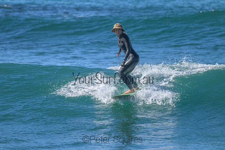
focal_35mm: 800
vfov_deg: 1.7
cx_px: 112
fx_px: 5001
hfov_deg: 2.6
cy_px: 75
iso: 3200
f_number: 11
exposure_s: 1/2000
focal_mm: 800
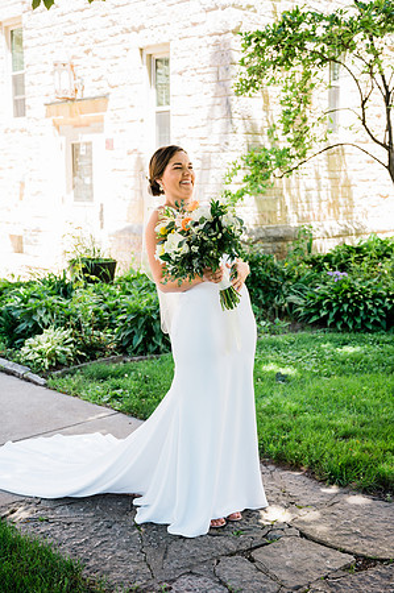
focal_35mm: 45
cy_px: 296
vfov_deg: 43.6
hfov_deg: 29.8
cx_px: 197
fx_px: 740
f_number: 4
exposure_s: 1/320
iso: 320
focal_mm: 45
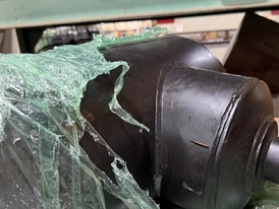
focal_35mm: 35
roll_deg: +5.1
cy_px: 111
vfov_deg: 40.7
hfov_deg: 52.0
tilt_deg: -18.0
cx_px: 174
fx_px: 282
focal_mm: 6.76
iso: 640
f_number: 1.78
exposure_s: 1/60
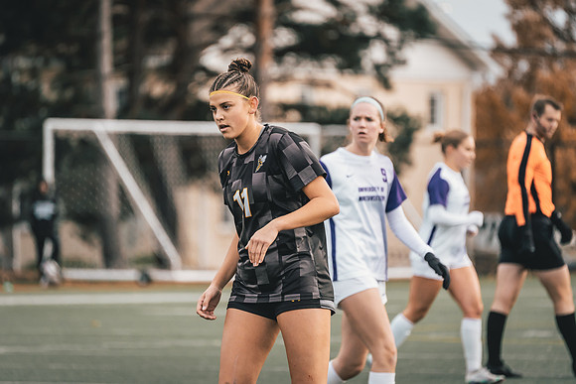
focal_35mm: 436
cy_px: 175
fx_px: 6975
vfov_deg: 3.2
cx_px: 262
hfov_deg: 4.7
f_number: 6.3
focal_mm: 400
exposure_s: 1/800
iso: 800
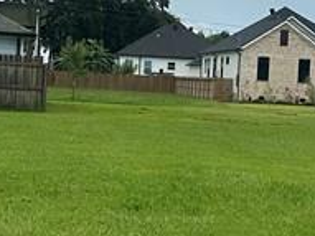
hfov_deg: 15.3
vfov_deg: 11.5
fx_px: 1173
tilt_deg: -1.7
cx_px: 191
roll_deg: -3.4
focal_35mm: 129
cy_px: 130
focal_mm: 6.86
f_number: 1.78
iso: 80
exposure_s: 1/7042
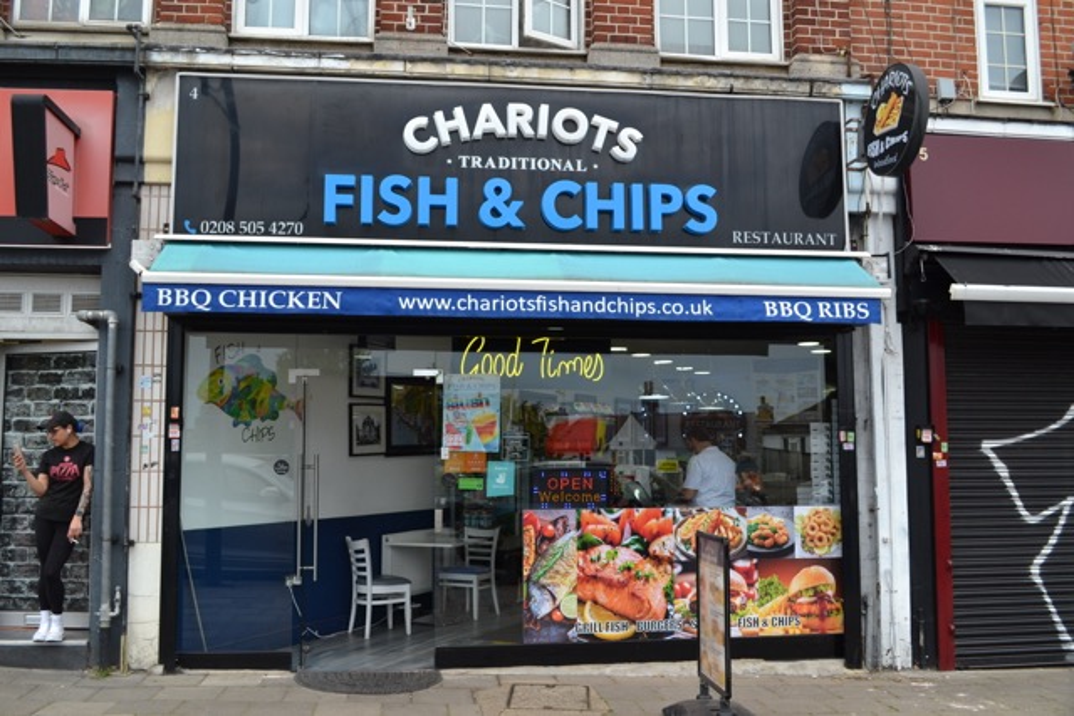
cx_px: 537
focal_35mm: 33
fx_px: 985
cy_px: 358
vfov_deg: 40.0
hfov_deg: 57.2
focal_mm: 22
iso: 200
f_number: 5.6
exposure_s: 1/125
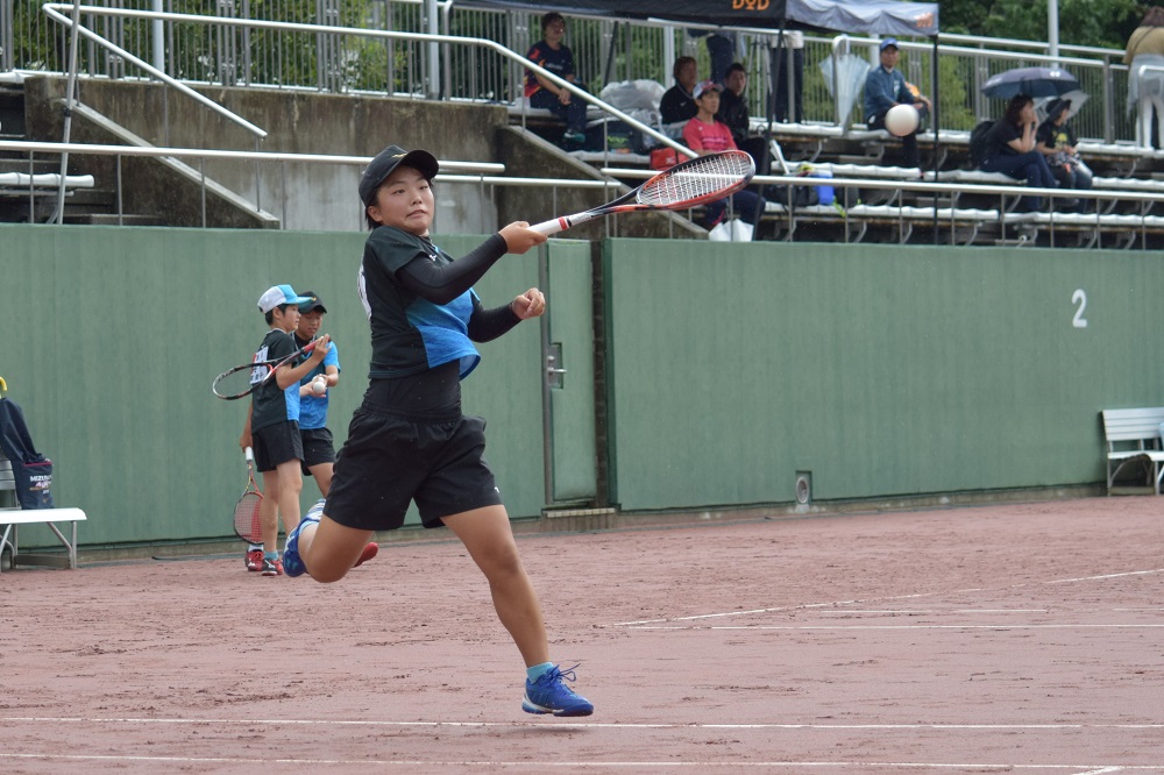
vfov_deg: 12.7
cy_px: 388
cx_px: 582
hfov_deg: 18.9
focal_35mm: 108
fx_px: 3491
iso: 640
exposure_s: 1/1600
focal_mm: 72
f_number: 4.5
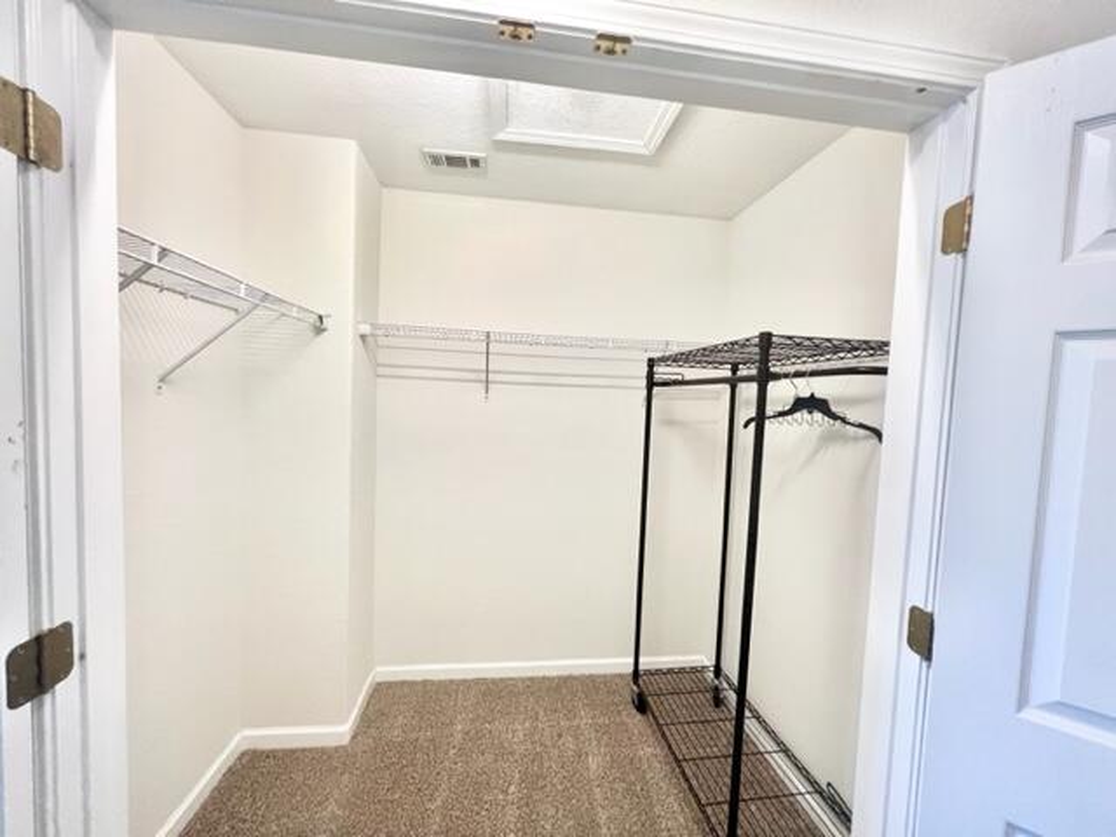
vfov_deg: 89.9
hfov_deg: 106.2
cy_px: 418
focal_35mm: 13
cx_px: 558
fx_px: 419
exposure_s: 1/120
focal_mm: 1.57
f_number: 1.8
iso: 250
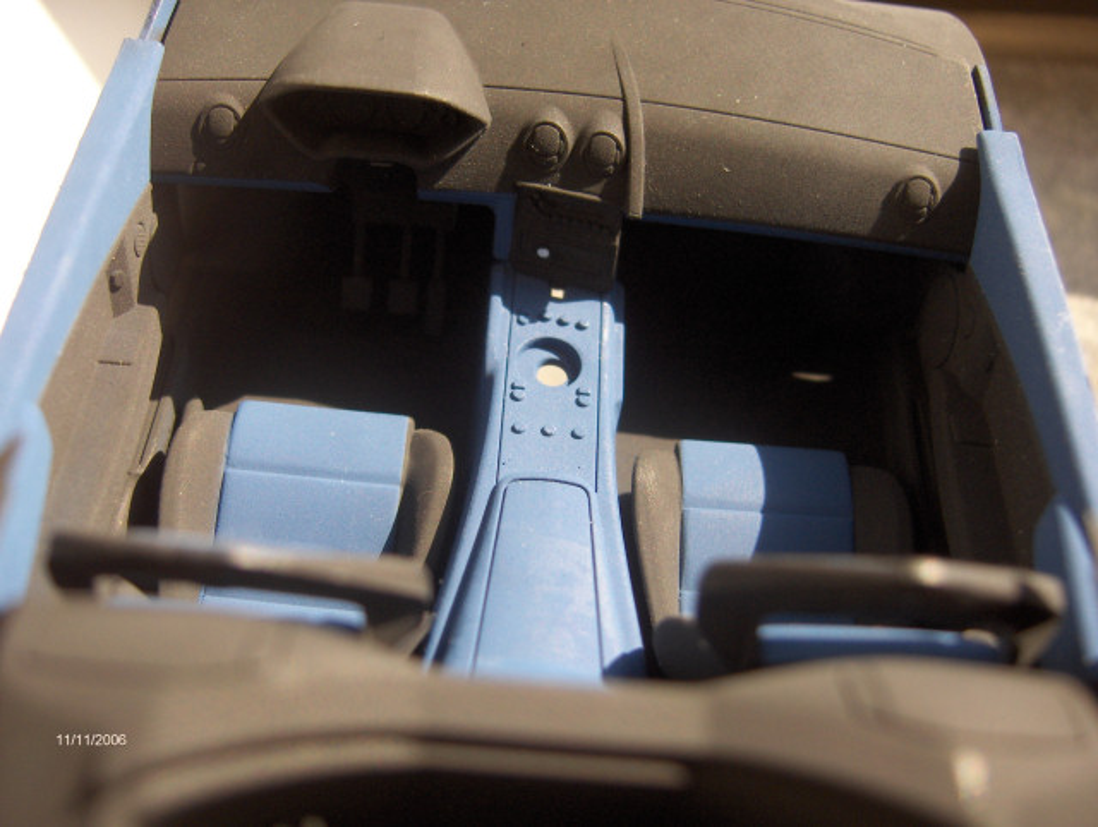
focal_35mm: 39
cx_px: 549
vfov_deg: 36.9
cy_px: 414
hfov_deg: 47.8
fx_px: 1239
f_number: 2.8
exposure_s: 1/220
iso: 106
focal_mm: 8
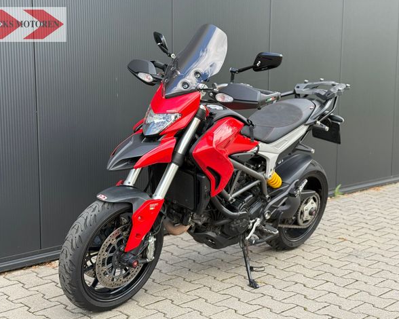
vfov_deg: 29.7
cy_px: 160
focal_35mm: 51
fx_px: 602
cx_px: 185
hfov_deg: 36.6
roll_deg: -0.2
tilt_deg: -6.9
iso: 80
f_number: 1.78
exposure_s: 1/523
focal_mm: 6.76
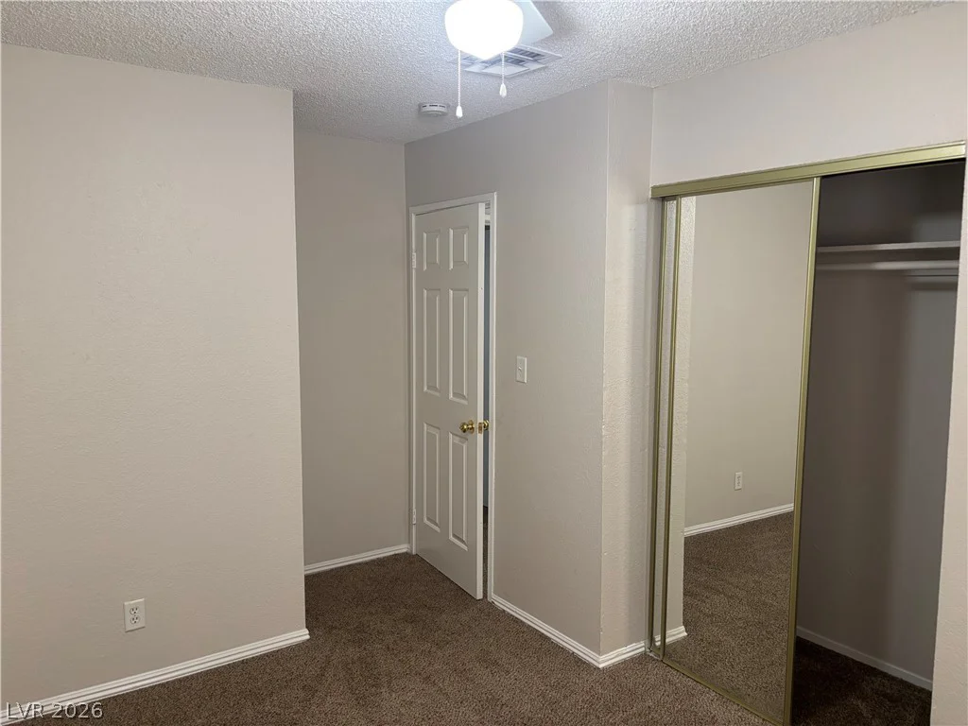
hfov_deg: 67.3
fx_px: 727
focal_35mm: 26
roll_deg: -0.5
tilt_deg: -5.6
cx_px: 484
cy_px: 363
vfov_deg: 53.1
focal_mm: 5.96
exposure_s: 1/60
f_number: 1.6
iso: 160
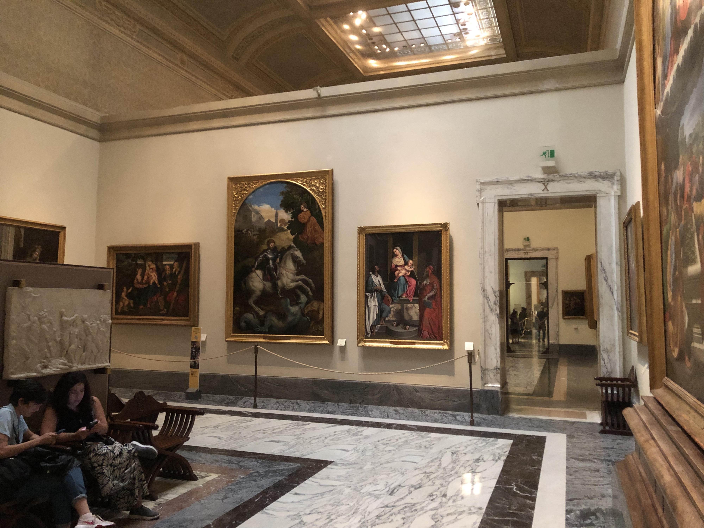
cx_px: 352
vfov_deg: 49.7
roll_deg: +0.1
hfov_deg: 63.4
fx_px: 569
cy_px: 264
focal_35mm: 28
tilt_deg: +3.9
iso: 100
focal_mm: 4
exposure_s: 1/4
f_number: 1.8
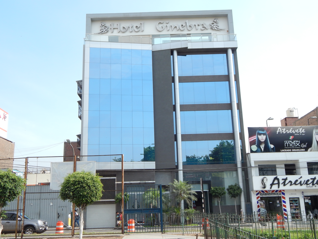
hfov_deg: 49.0
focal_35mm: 38
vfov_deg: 37.7
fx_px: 349
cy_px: 120
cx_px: 159
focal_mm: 6.8
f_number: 3.4
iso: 125
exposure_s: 1/800
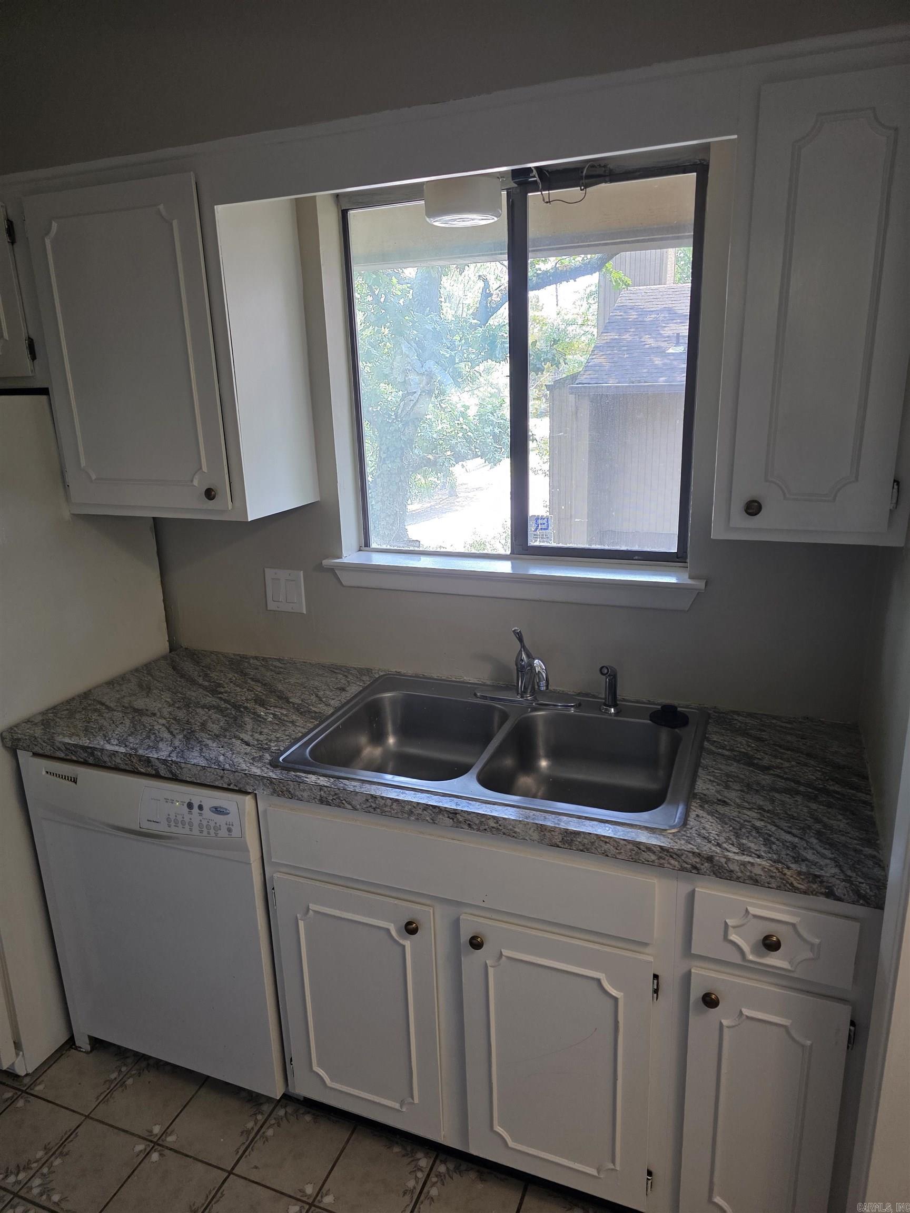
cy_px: 606
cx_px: 455
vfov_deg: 73.9
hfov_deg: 58.9
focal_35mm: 23
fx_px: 806
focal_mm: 6.3
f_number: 1.7
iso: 320
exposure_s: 1/120
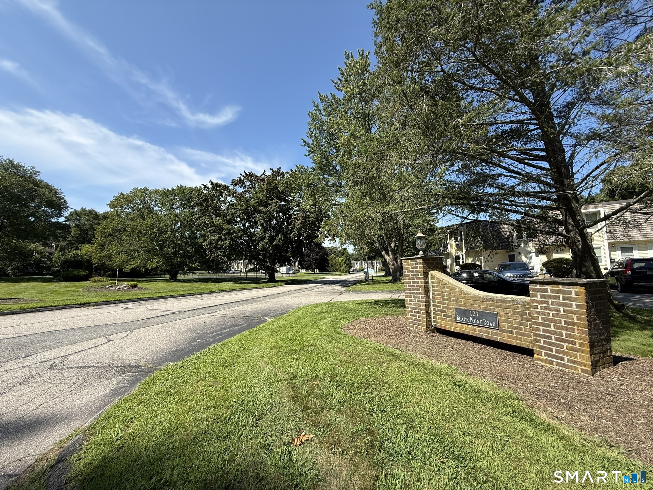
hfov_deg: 102.1
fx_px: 264
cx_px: 326
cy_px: 245
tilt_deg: +6.5
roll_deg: +1.1
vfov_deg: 85.7
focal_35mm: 14
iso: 50
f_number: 2.2
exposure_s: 1/1167
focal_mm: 2.22
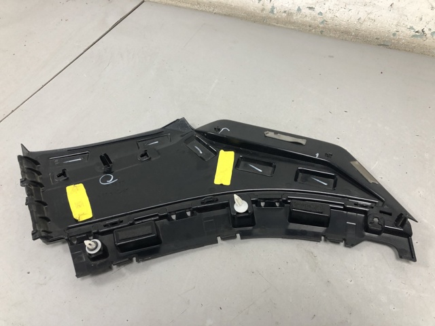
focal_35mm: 28
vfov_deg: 49.7
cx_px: 218
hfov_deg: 63.4
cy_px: 163
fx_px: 352
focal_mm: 4
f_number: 1.8
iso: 40
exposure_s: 1/25
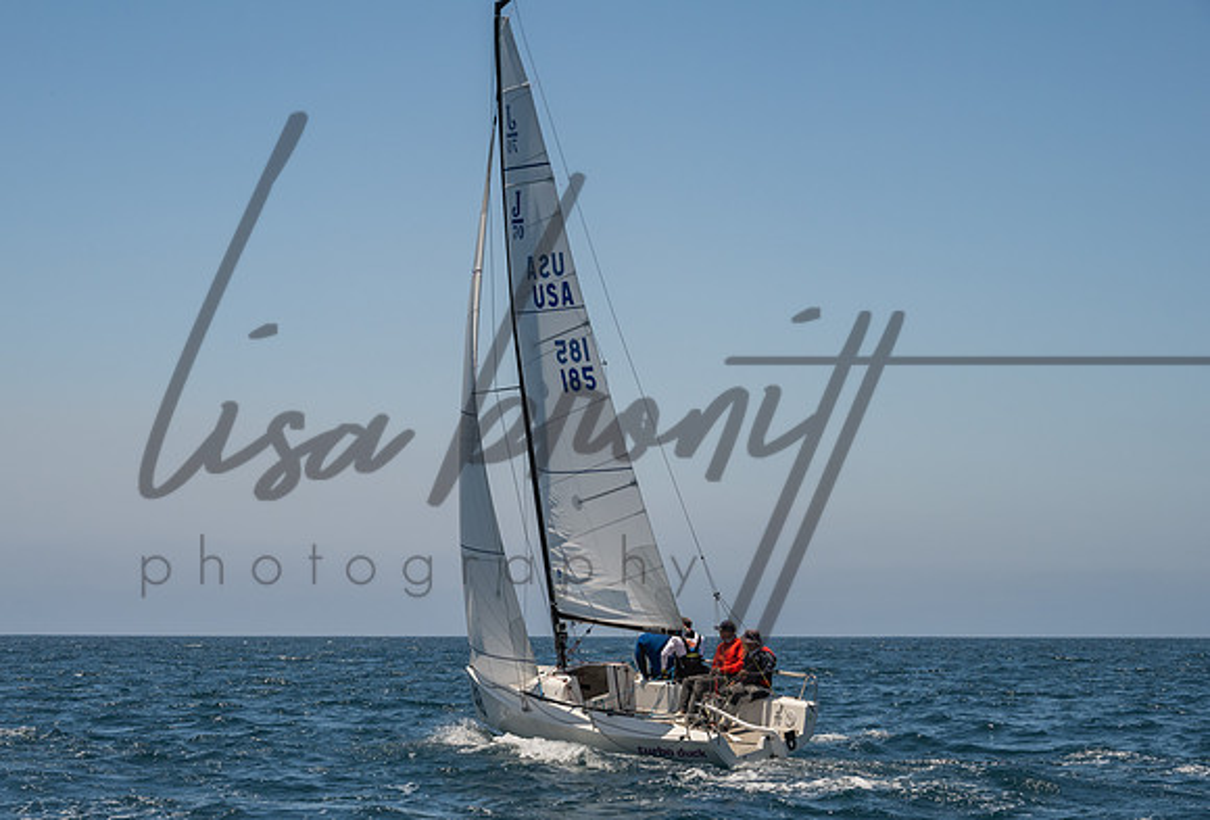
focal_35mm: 79
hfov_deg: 25.4
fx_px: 2684
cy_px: 482
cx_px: 567
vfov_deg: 17.4
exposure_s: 1/1000
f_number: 9
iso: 640
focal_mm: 66
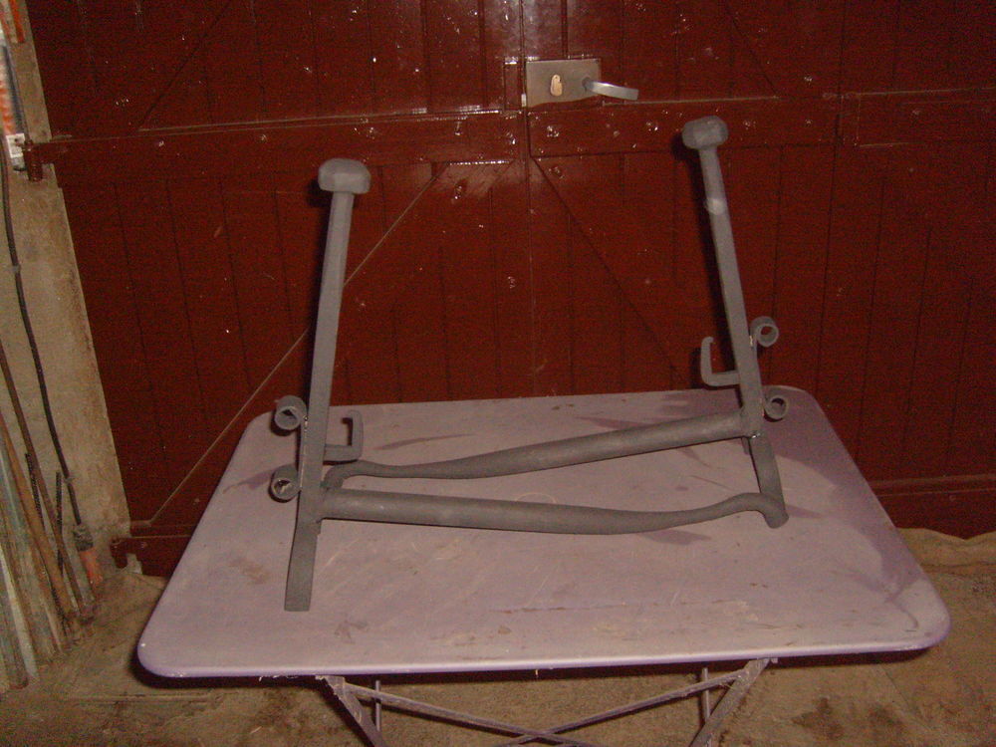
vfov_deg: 40.7
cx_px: 498
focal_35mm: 35
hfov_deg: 52.6
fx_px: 1007
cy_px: 374
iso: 400
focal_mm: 5.8
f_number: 2.8
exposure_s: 1/45
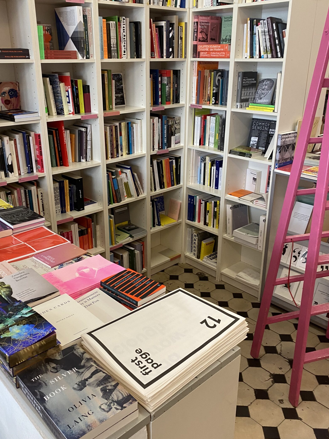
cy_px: 212
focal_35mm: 32
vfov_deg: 56.8
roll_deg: -0.2
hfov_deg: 44.1
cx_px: 150
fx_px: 406
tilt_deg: -18.3
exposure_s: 1/50
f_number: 1.8
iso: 125
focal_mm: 4.25
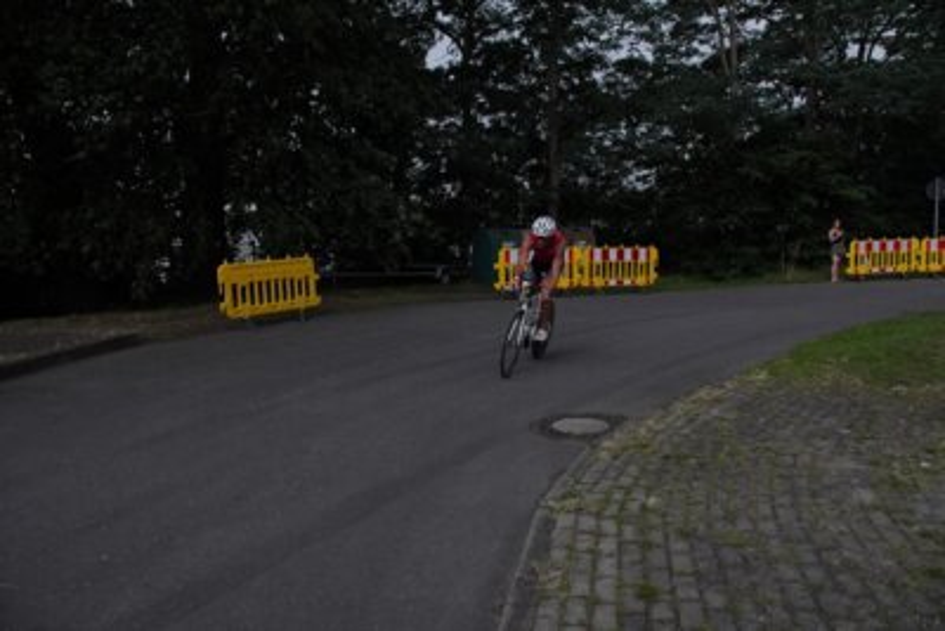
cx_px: 472
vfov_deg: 48.0
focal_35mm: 27
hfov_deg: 67.4
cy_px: 316
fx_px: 709
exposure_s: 1/1000
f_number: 6.3
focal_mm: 18
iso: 2500
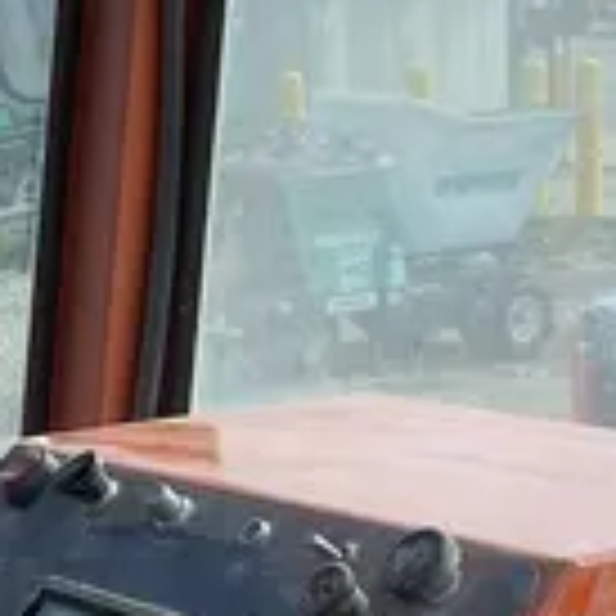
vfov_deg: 14.2
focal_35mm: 123
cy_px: 353
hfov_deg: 14.1
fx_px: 2476
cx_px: 130
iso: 50
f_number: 1.6
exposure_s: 1/1890
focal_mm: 5.1
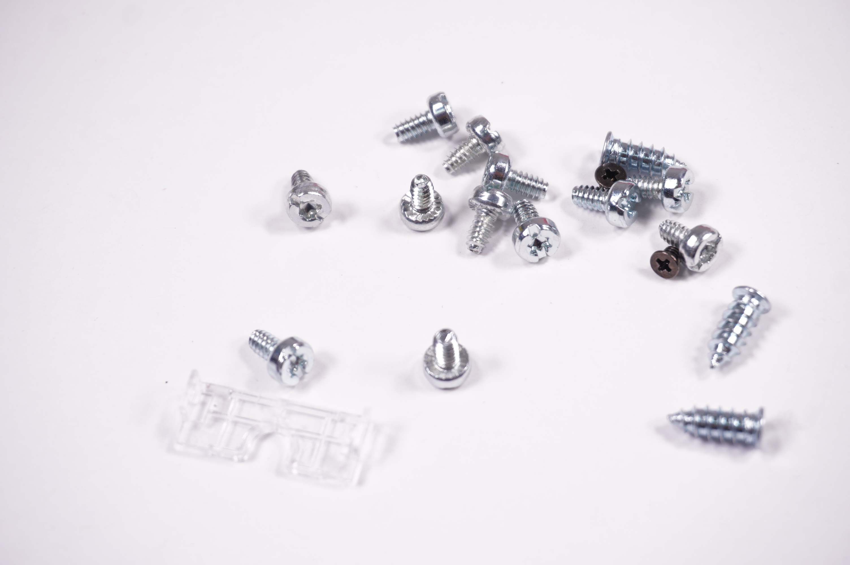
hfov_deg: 31.2
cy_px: 282
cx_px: 425
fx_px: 1522
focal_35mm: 64
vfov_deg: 21.0
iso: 500
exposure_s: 1/250
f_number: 5.6
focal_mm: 43
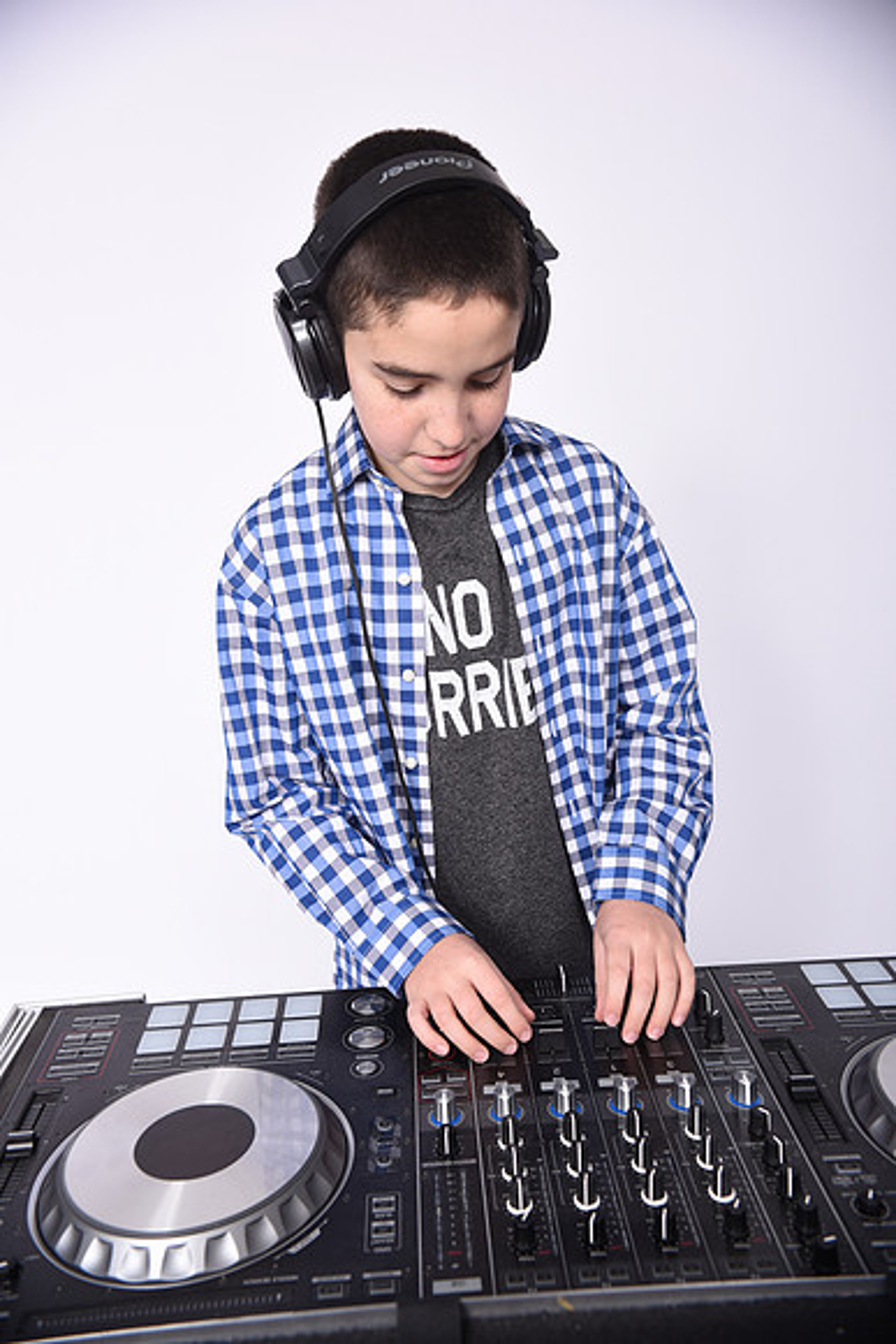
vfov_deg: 58.7
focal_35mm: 32
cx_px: 448
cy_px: 672
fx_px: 1194
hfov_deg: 41.1
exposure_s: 1/200
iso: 200
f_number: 8
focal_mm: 32
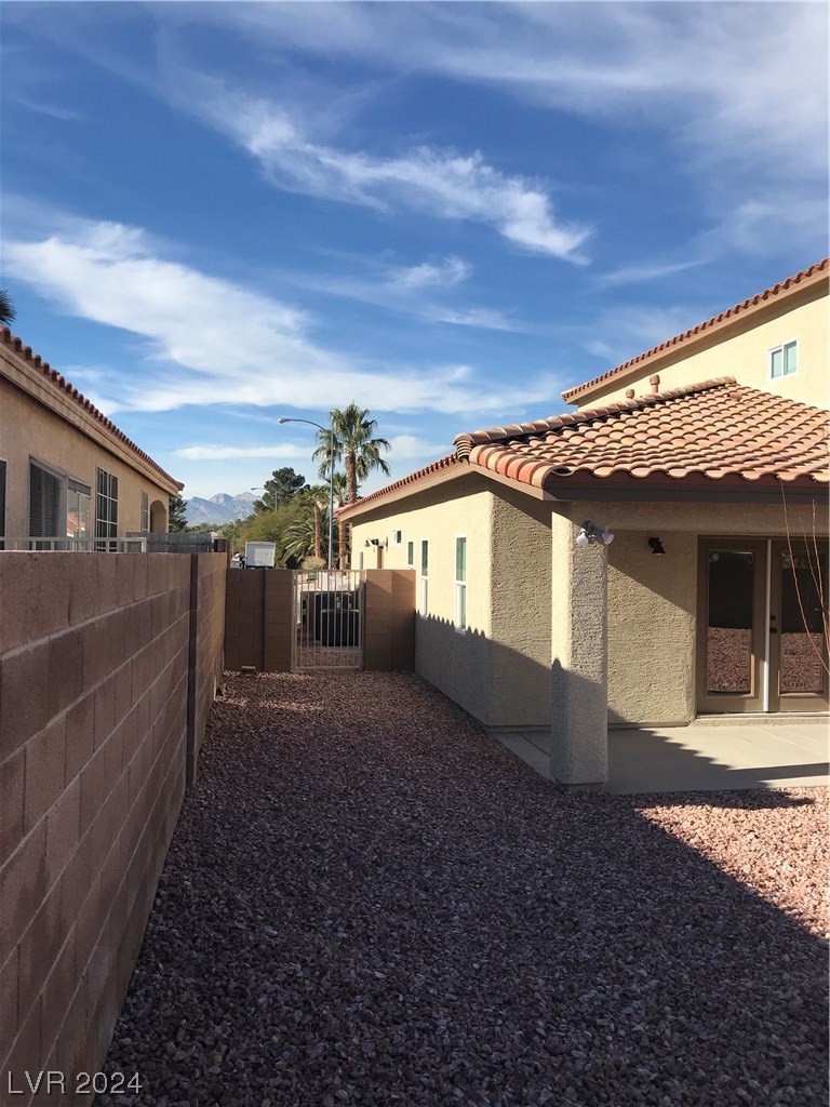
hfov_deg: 49.7
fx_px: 895
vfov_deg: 63.4
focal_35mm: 28
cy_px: 554
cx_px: 415
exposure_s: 1/2519
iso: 20
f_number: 1.8
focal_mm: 3.99
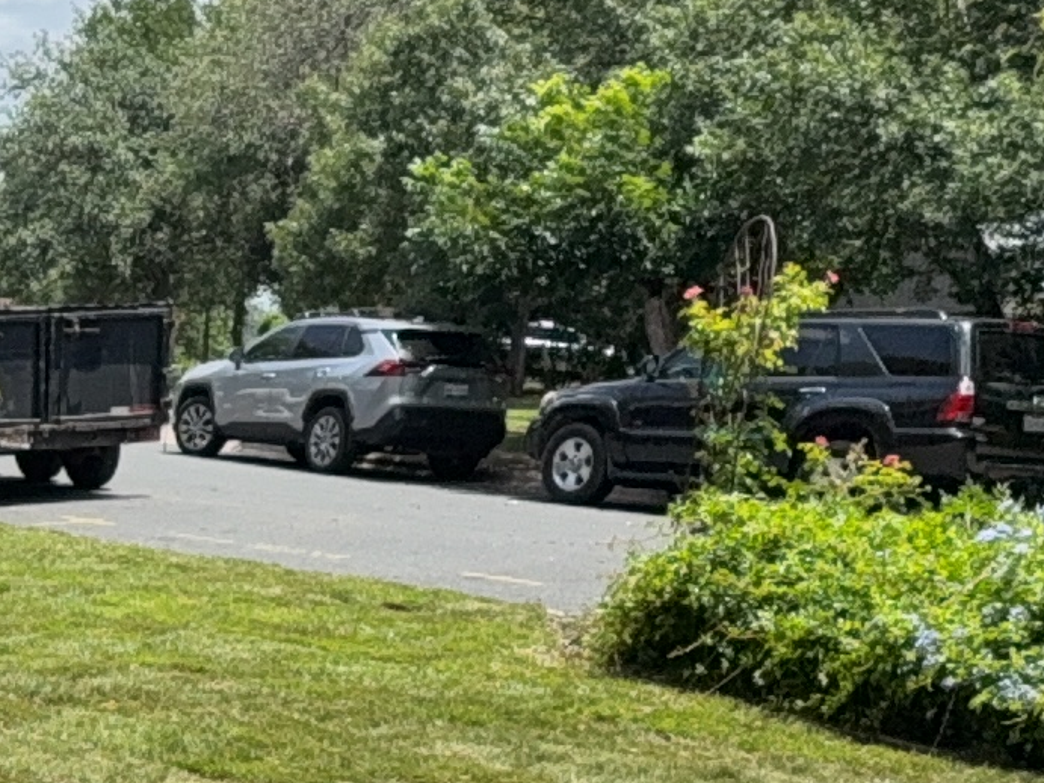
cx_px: -257
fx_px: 2111
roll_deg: -2.0
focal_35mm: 70
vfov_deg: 20.1
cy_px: 845
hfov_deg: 24.7
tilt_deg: -16.1
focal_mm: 6.76
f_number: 1.78
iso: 50
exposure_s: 1/4082
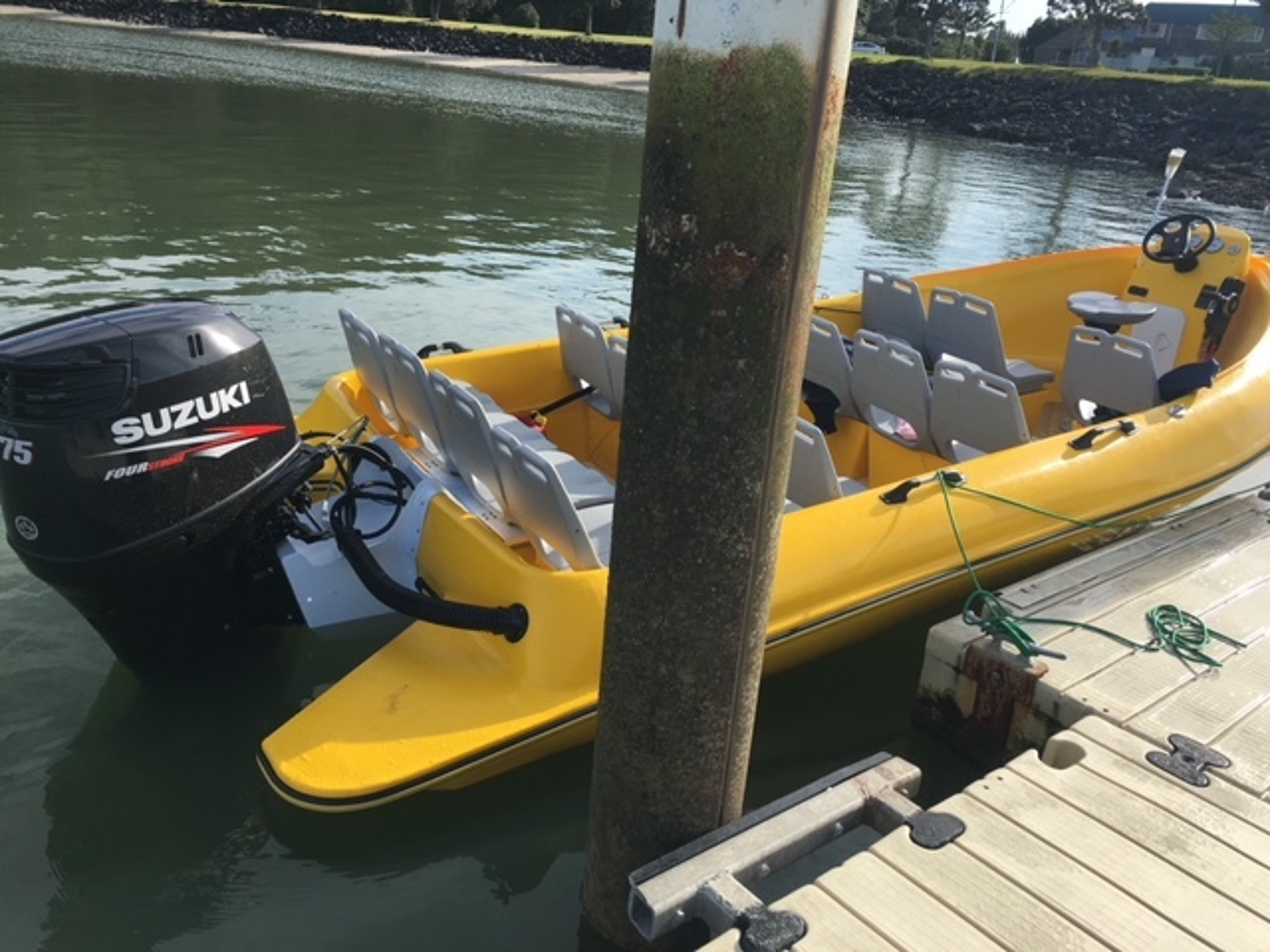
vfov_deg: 48.2
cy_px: 476
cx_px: 635
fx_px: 1064
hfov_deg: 61.7
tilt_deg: -21.0
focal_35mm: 29
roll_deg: -5.7
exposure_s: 1/1148
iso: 25
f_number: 2.2
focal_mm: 4.15
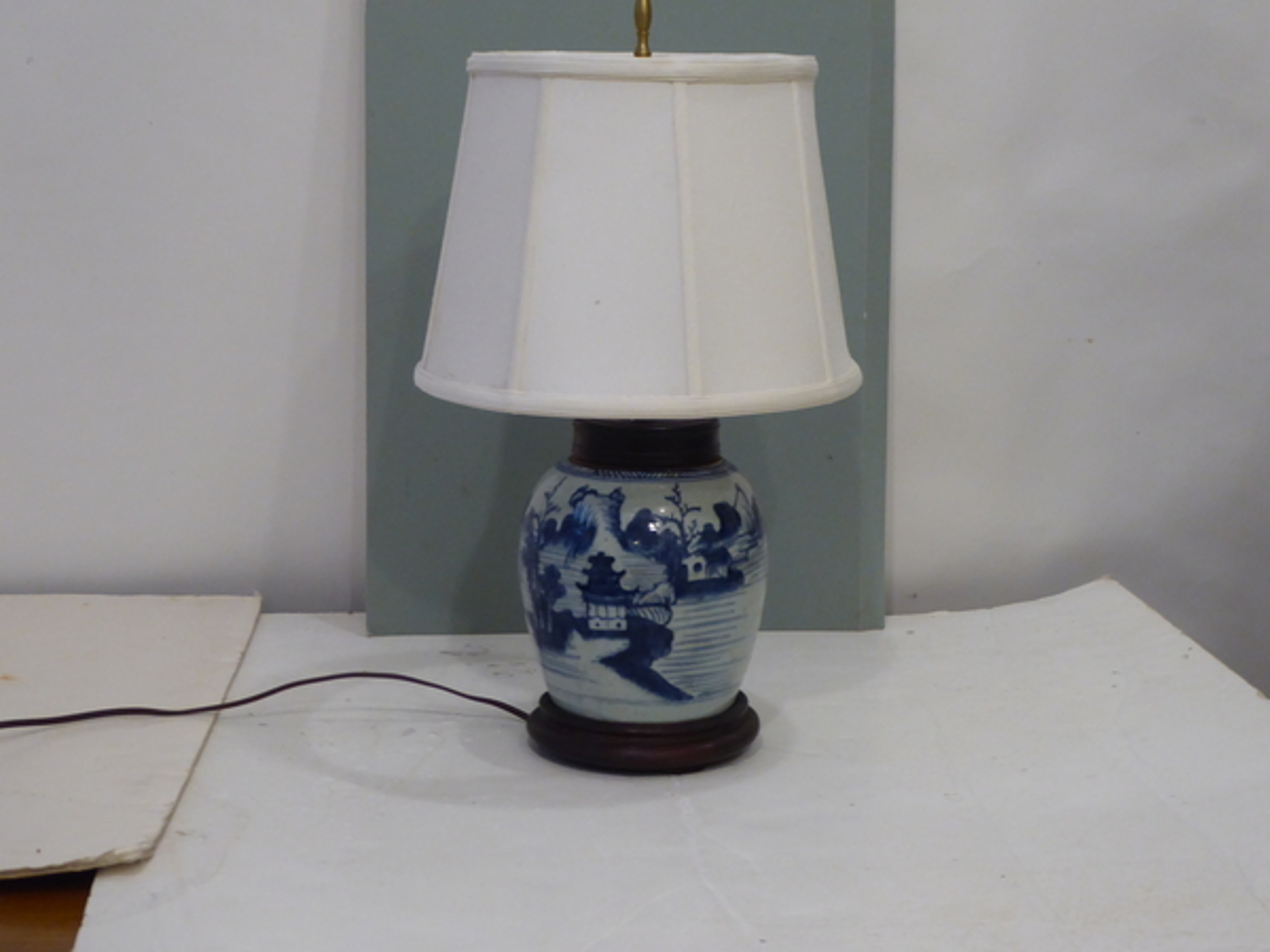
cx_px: 635
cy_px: 476
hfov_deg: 28.2
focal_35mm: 69
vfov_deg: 21.3
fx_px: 2531
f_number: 4.4
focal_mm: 11.7
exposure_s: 1/25
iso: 400
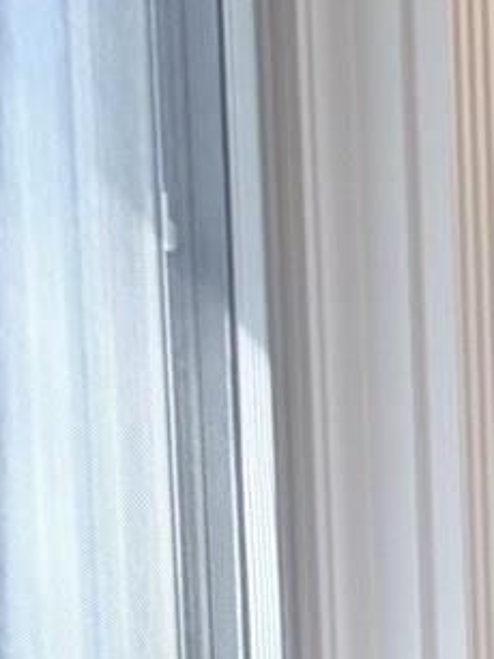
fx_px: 3427
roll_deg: -0.5
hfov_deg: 7.2
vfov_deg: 9.2
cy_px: 1865
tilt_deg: -8.5
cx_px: 1559
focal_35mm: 180
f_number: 1.78
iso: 160
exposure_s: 1/120
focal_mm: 6.76
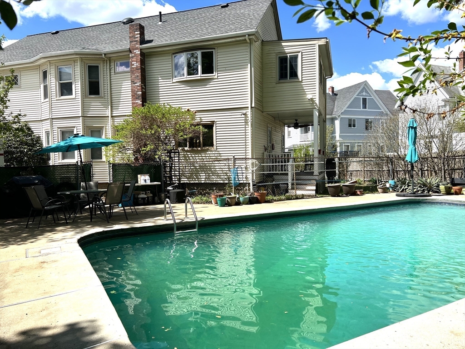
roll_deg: +1.0
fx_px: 349
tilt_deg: -2.6
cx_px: 232
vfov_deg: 53.1
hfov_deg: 67.3
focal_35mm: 26
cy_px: 174
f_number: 1.5
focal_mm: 5.7
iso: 50
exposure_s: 1/4115
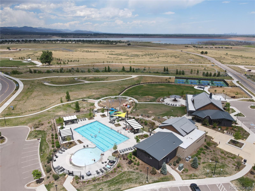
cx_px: 128
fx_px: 177
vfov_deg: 56.8
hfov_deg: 71.6
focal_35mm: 24
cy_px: 96
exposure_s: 1/725
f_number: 2.8
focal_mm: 4.5
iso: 100
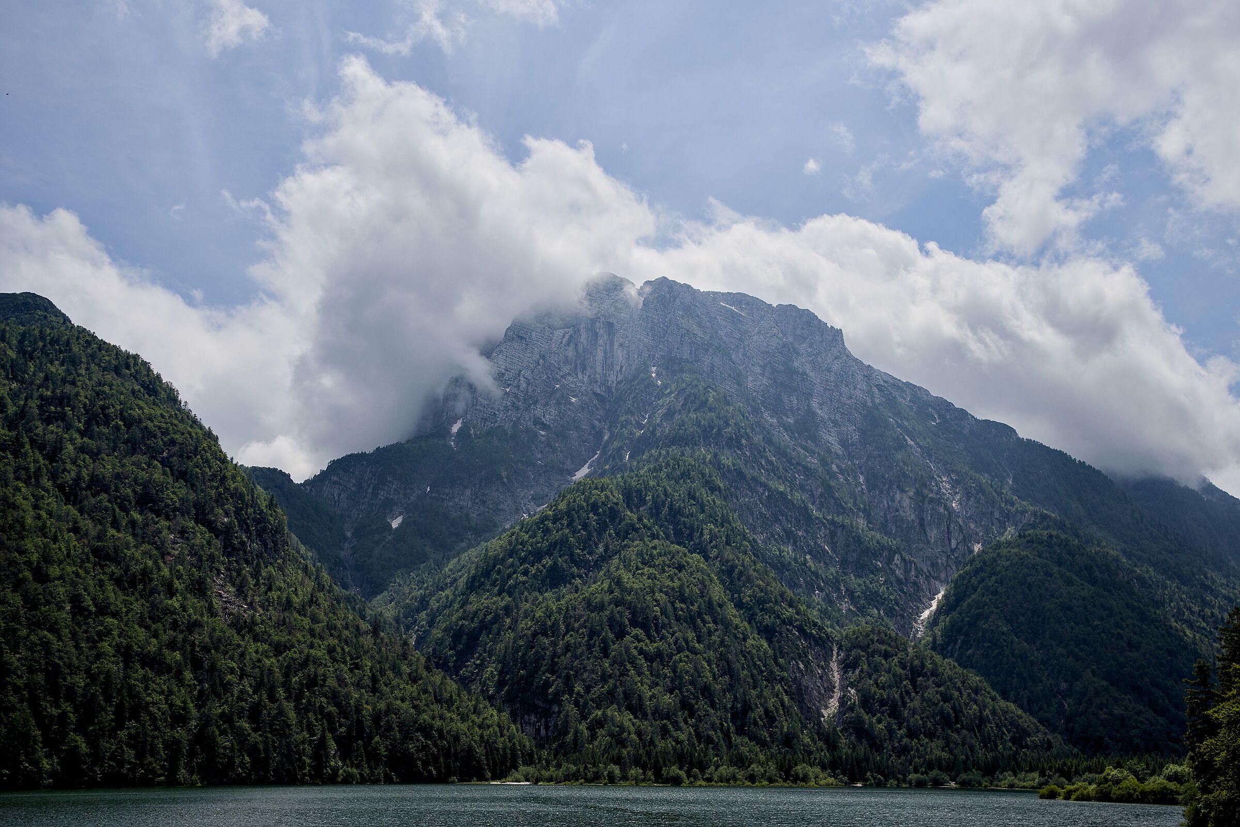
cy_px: 414
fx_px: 1274
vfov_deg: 35.9
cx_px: 620
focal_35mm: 37
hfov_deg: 51.9
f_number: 4.5
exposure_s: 1/2500
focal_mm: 37
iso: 100
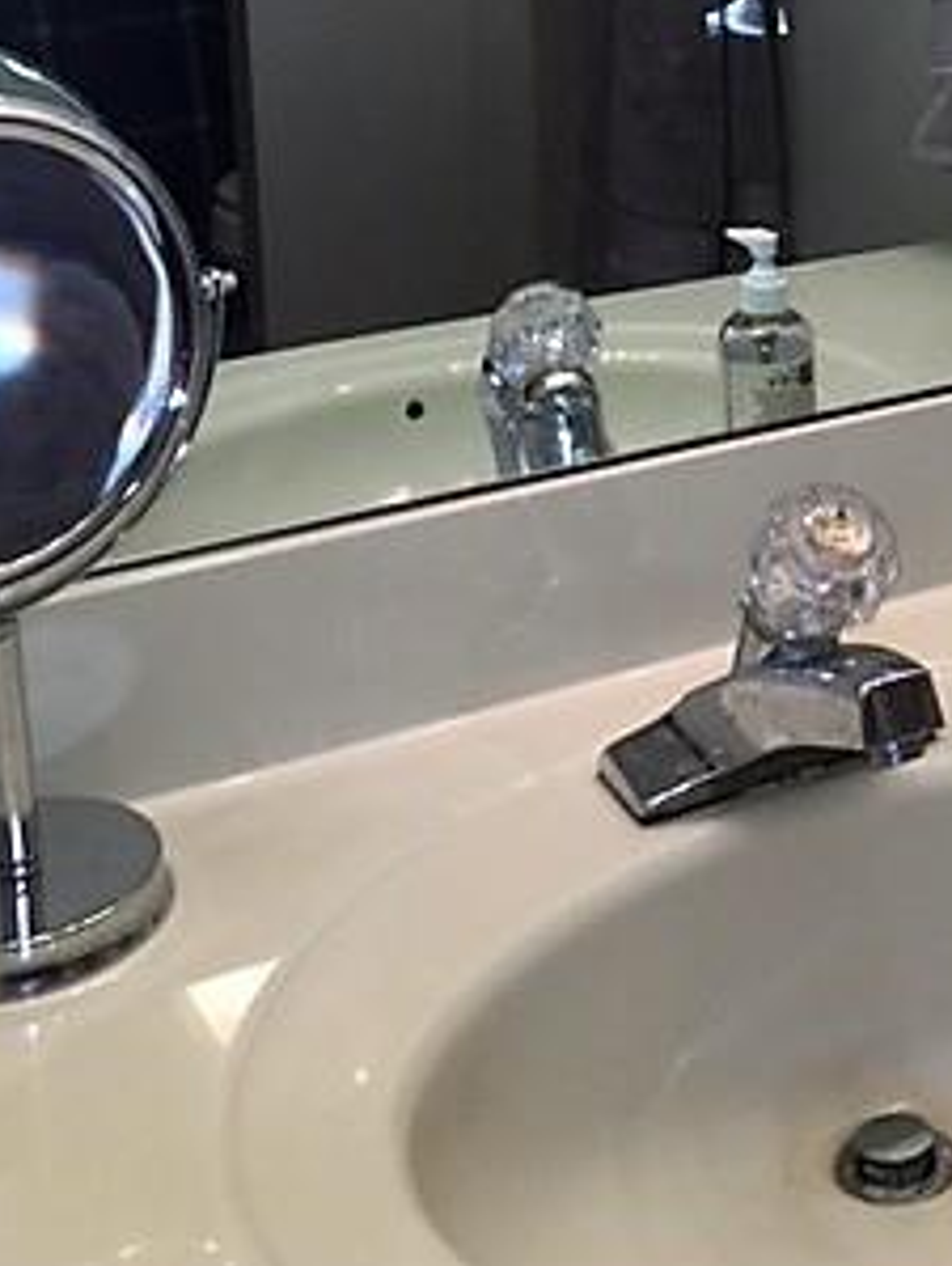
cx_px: 795
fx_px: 2269
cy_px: -25
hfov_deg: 23.3
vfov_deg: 29.0
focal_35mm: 62
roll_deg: +2.9
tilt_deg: -9.0
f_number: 2.2
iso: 32
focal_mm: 4.15
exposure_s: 1/30
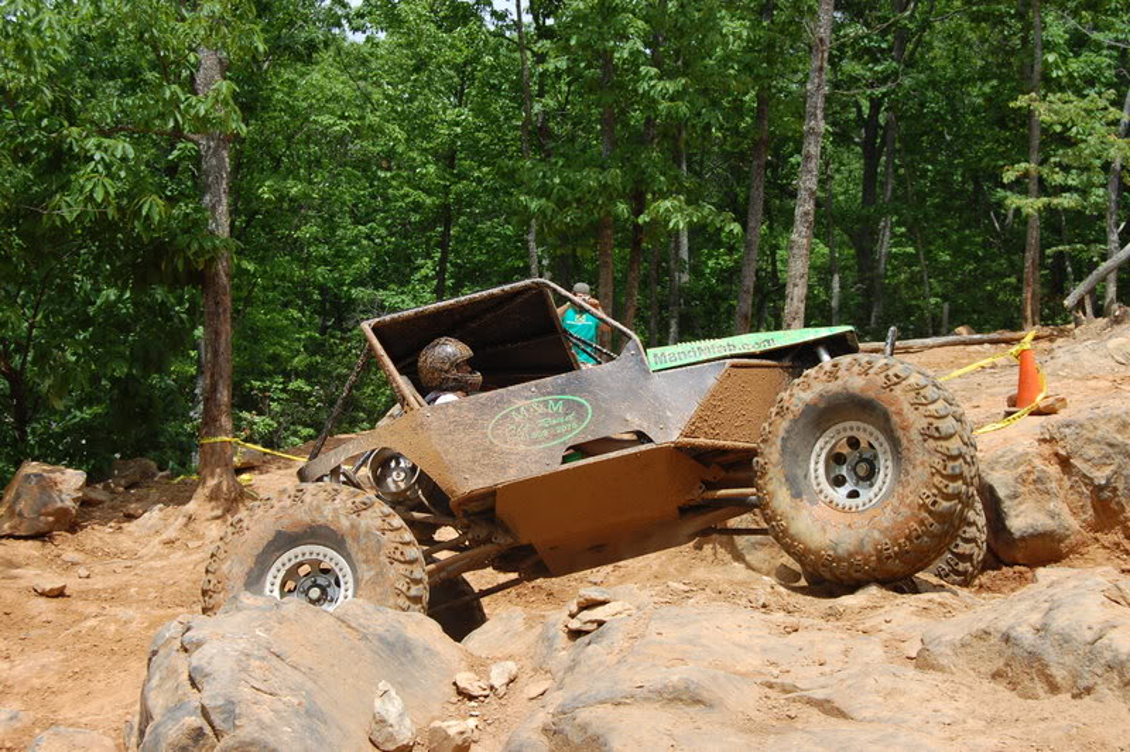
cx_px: 565
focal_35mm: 48
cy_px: 376
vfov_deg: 28.0
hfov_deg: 41.1
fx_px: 1505
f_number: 9
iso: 200
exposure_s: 1/320
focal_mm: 32
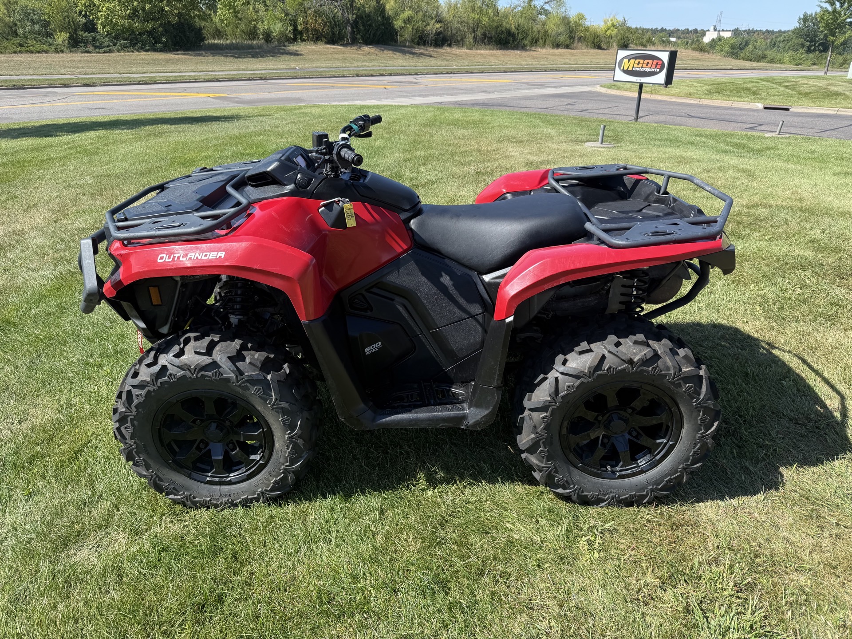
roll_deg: -0.3
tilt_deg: -24.9
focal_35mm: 24
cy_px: 320
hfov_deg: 71.6
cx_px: 426
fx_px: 591
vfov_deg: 56.8
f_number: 1.78
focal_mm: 6.76
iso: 80
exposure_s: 1/1855
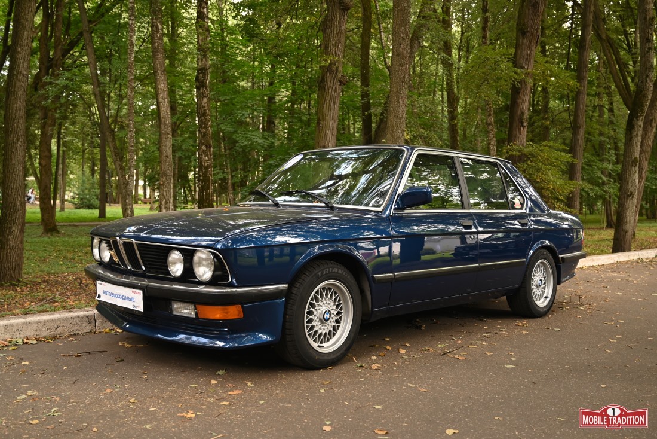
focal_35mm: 34
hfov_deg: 55.8
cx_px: 328
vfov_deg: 38.9
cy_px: 220
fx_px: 621
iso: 800
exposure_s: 1/125
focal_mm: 34
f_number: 4
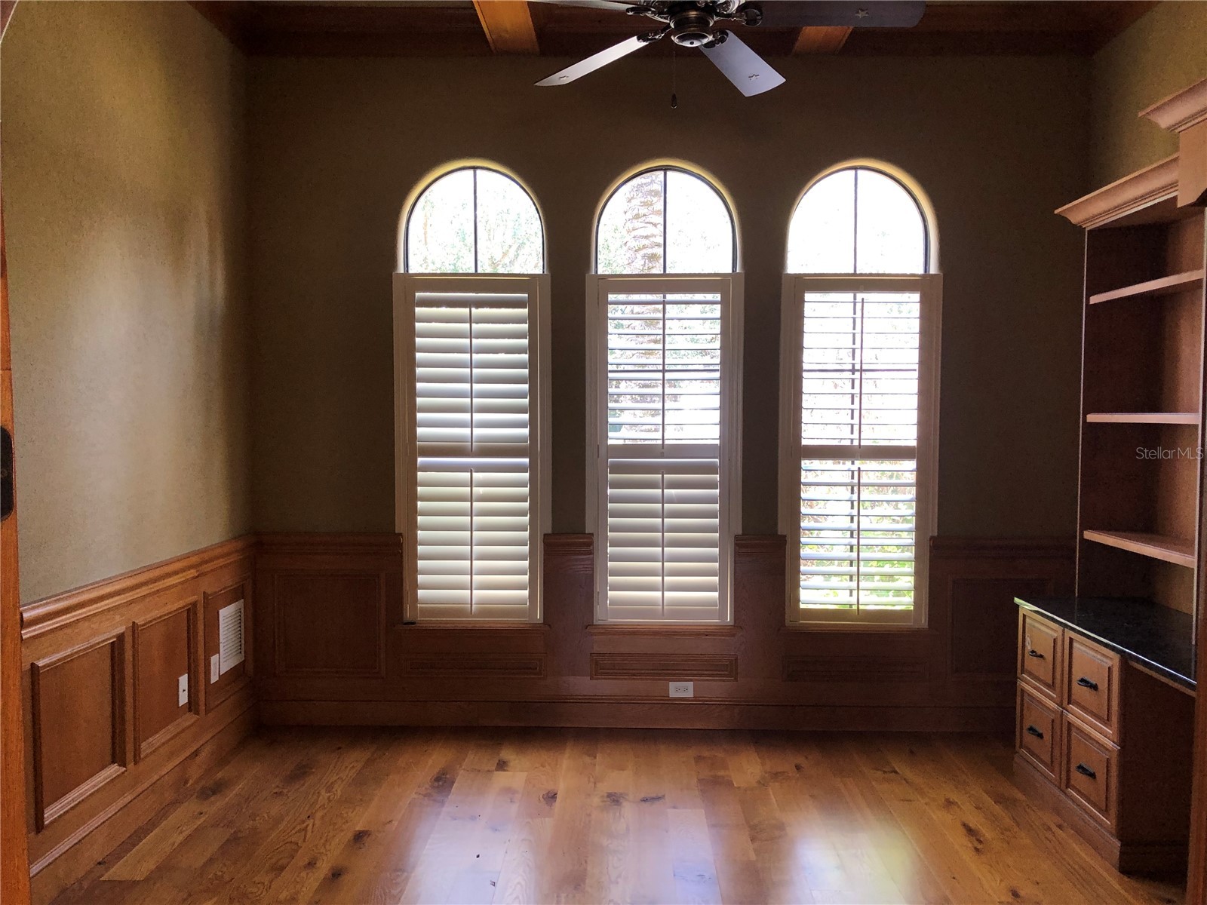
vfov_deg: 49.7
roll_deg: -1.3
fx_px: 976
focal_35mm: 28
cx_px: 604
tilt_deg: -5.0
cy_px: 452
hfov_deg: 63.4
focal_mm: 3.99
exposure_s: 1/30
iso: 25
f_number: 1.8
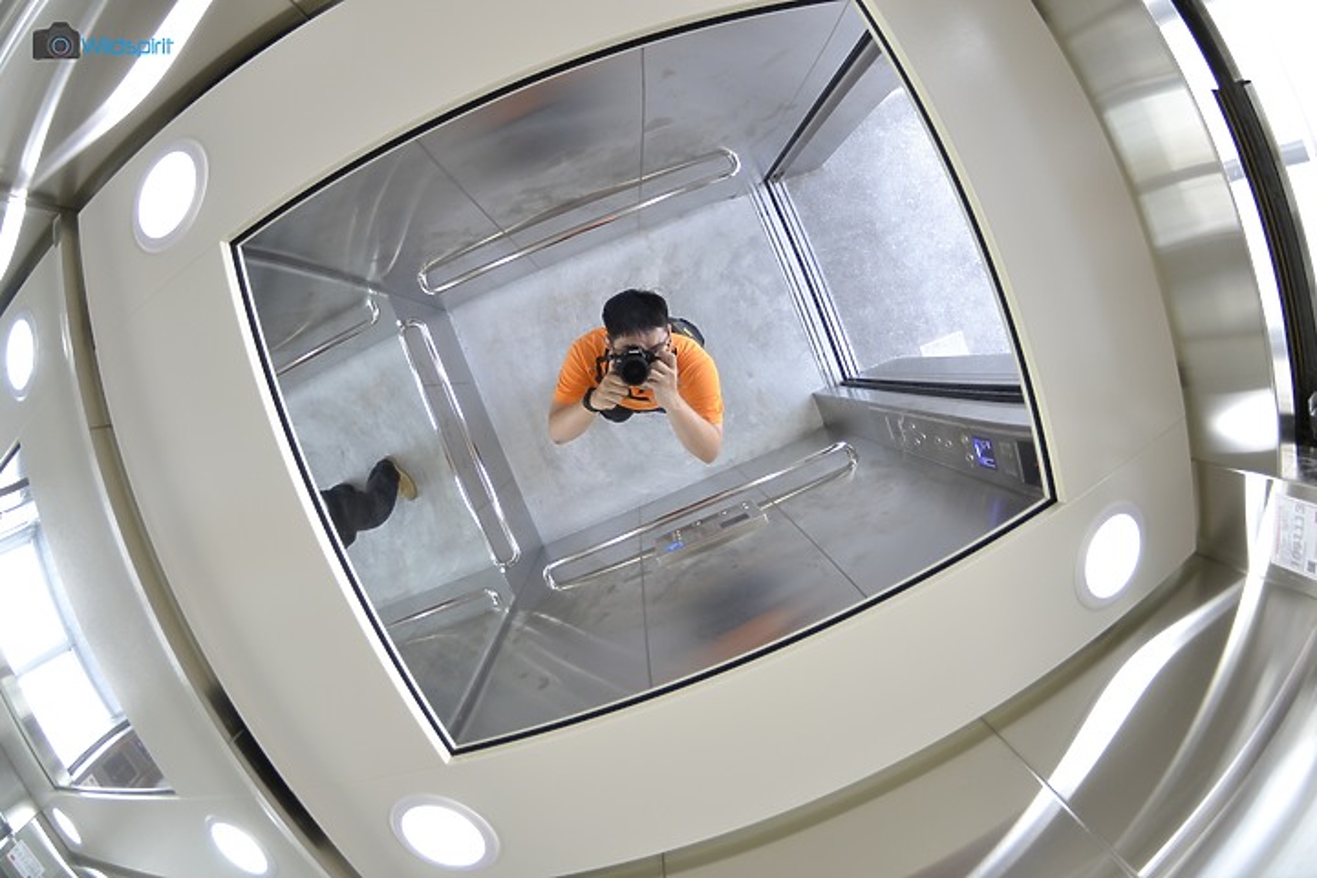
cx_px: 658
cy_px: 439
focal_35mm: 15
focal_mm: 10
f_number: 4.5
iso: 400
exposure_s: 1/100
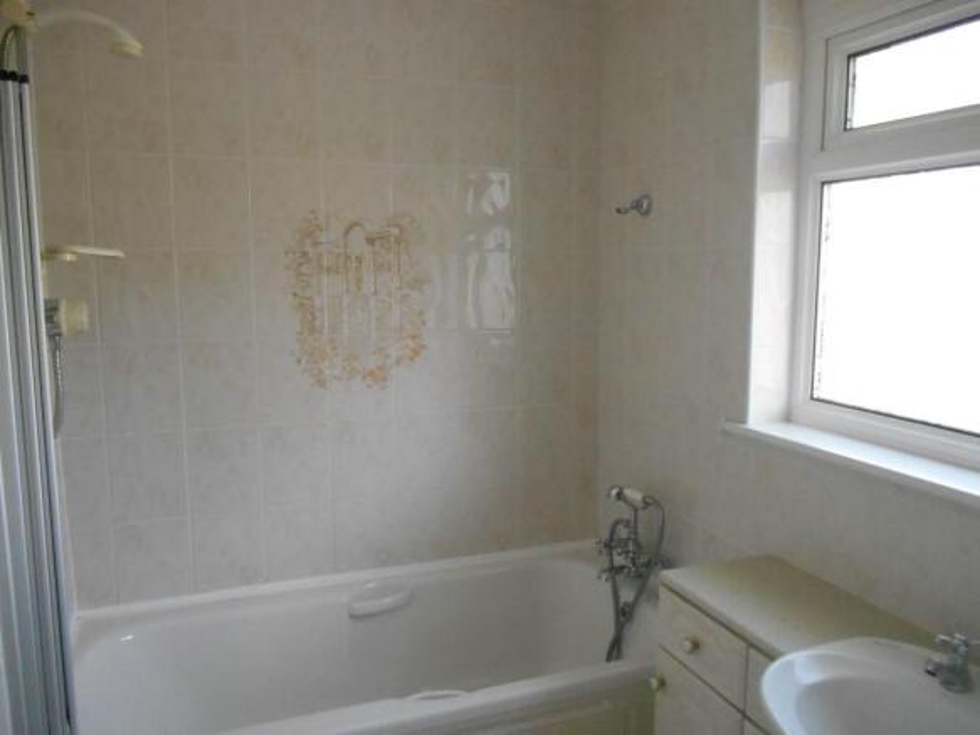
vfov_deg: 53.0
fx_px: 736
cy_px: 368
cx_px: 490
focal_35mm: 26
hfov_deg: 67.3
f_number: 3.4
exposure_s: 1/160
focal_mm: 4.7
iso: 800
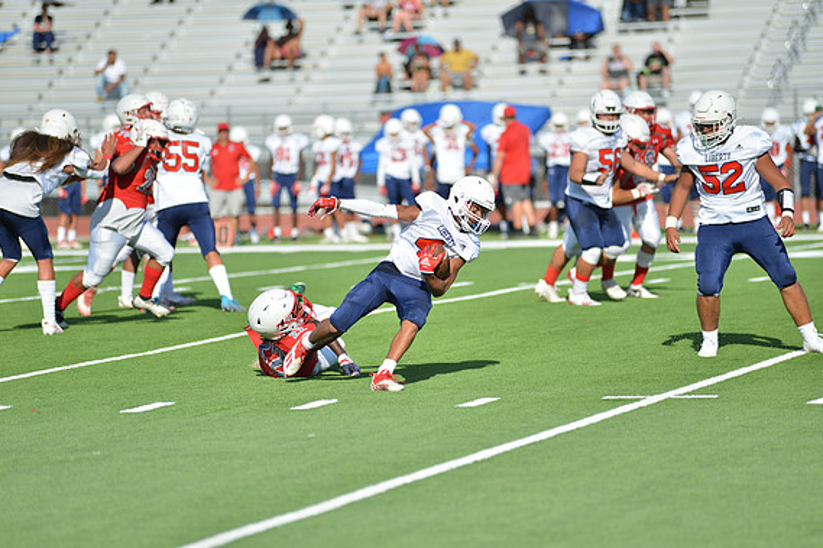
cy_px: 270
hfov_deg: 10.1
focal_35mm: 204
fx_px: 4662
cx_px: 417
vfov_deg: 6.7
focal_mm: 200
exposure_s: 1/1600
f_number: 2.8
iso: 100
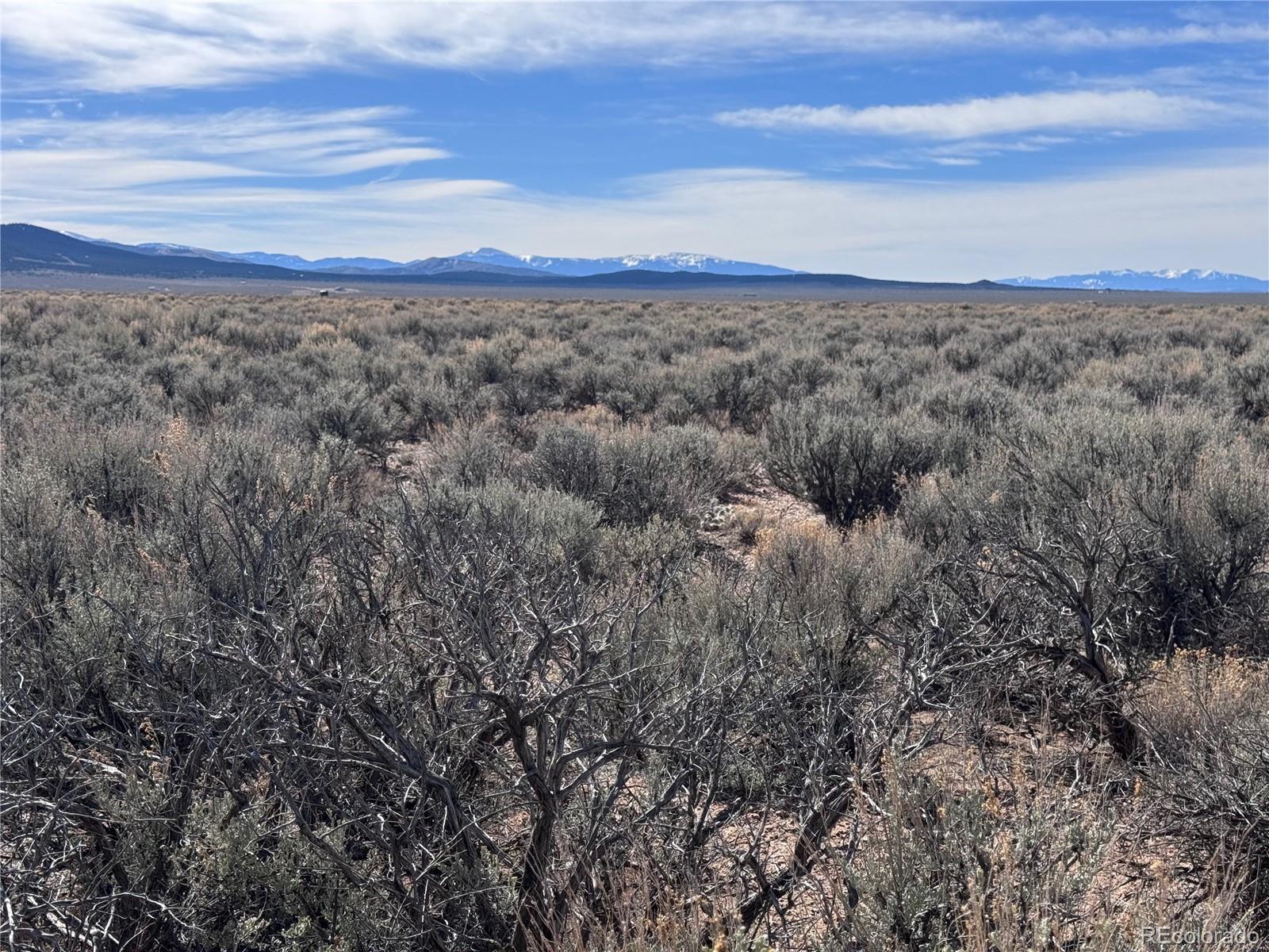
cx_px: 634
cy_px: 476
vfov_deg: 30.3
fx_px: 1760
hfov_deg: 39.7
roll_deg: -0.2
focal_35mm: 48
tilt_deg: -6.1
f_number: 1.78
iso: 64
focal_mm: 6.76
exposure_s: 1/5376
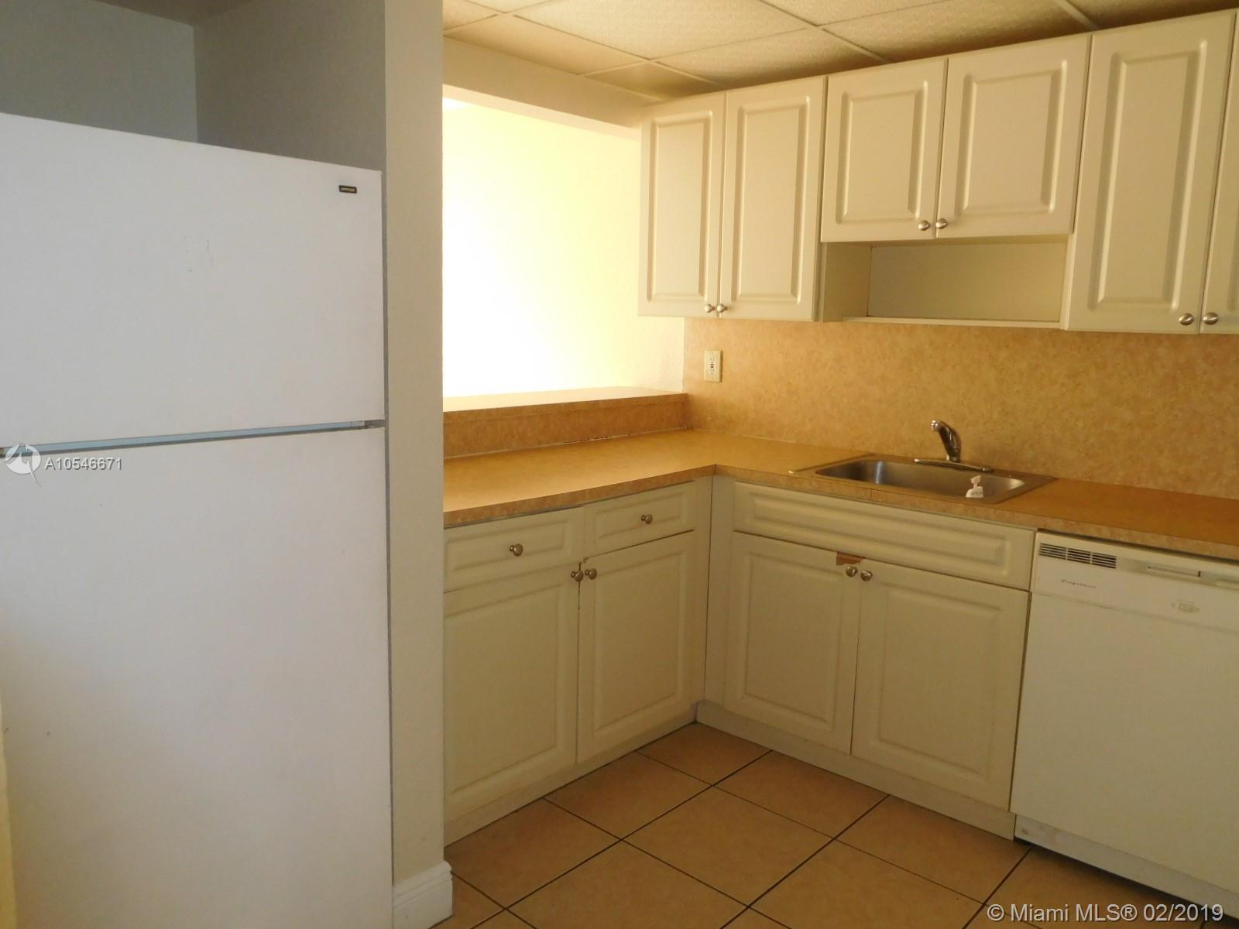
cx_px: 620
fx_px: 895
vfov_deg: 54.9
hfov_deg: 69.4
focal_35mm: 25
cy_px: 464
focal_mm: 4.5
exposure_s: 1/30
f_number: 3.4
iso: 320
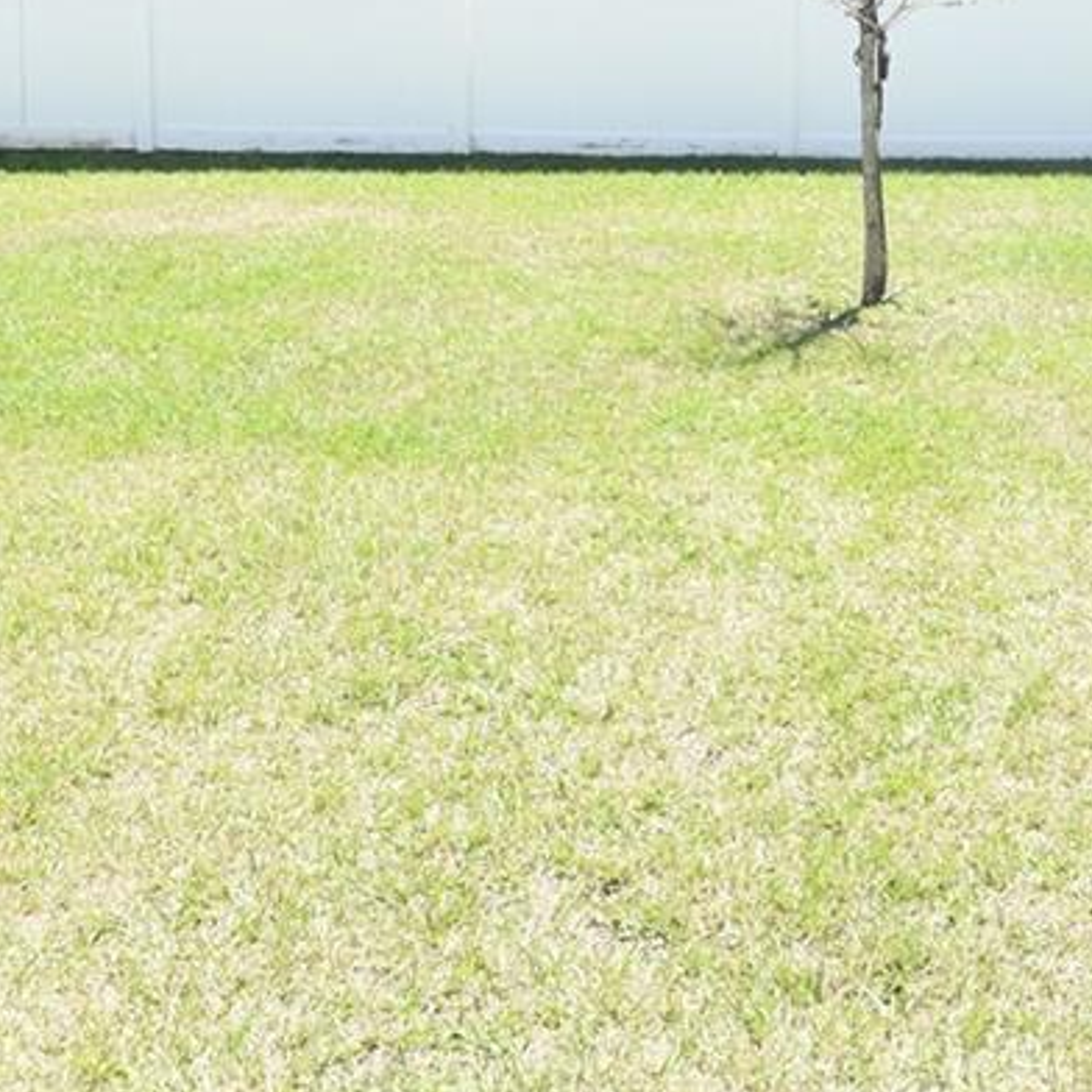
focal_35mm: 52
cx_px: 755
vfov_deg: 30.8
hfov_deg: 32.4
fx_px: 1856
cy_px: 45
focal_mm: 10
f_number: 8
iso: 220
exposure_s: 1/250
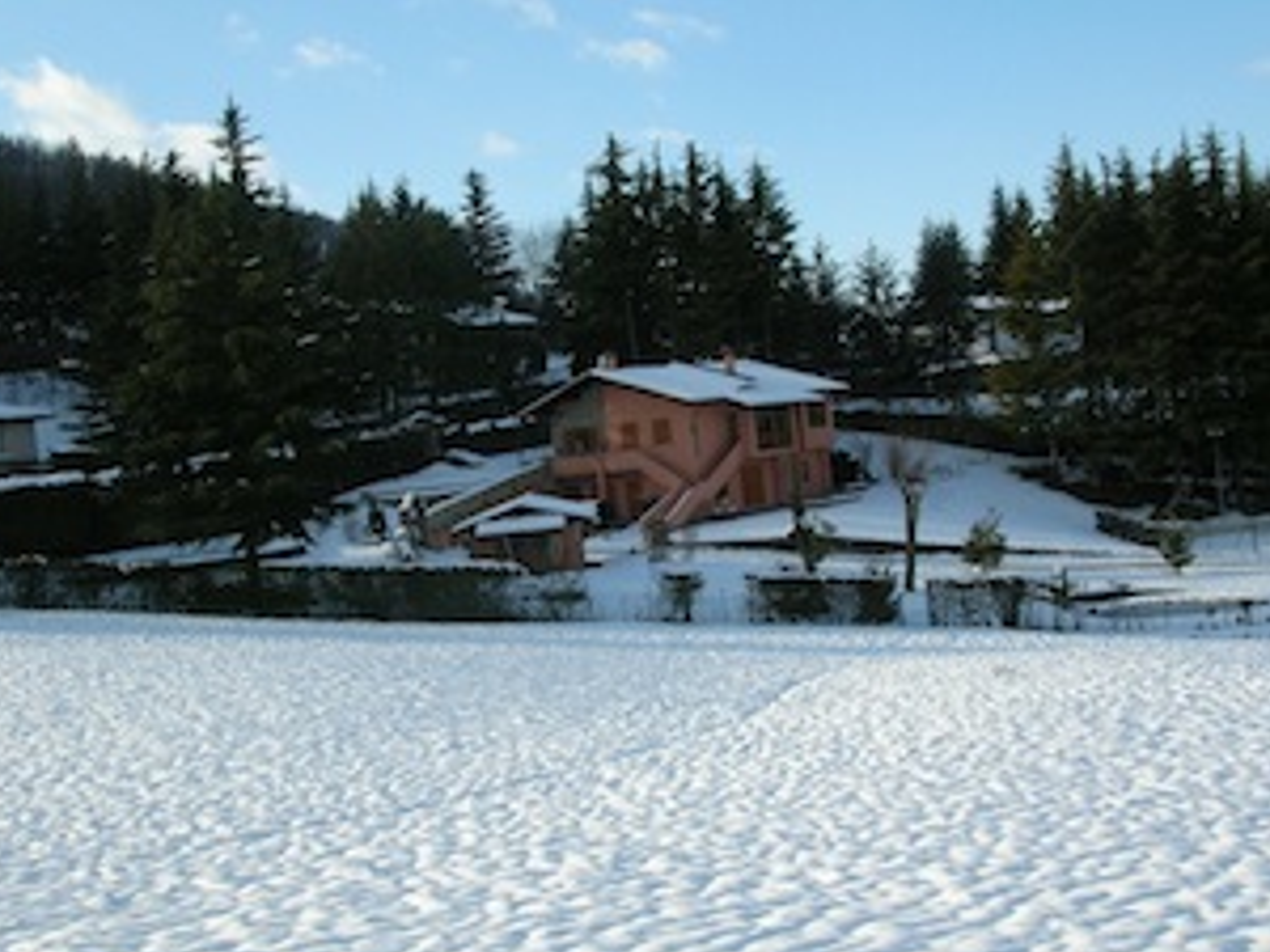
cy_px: 550
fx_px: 1541
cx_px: 673
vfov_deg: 34.3
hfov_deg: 44.8
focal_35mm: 42
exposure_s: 1/536
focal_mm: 6
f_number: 3.7
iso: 50
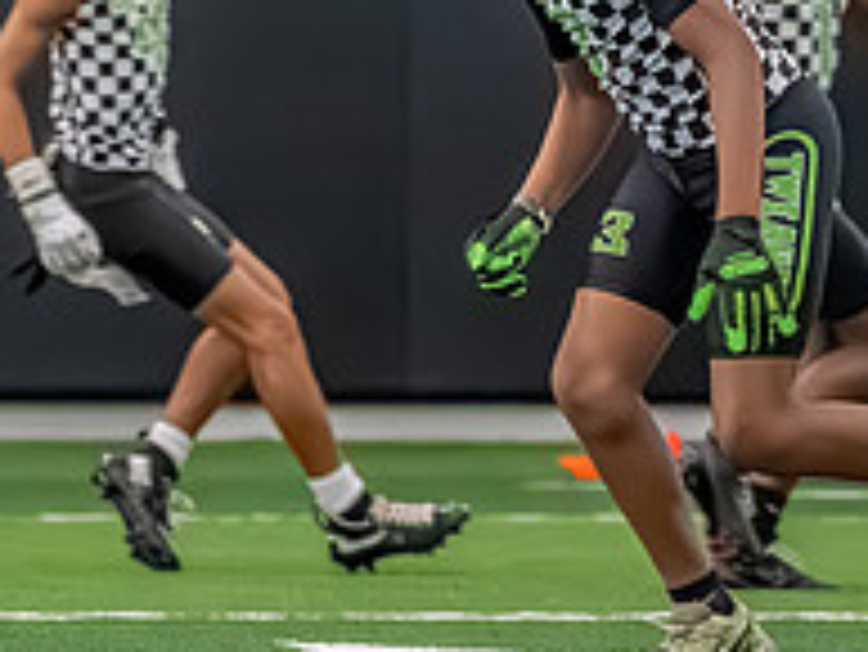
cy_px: 19
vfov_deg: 1.7
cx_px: -737
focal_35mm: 853
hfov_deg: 2.3
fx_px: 21402
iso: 6400
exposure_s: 1/1000
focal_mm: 136
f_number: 2.8
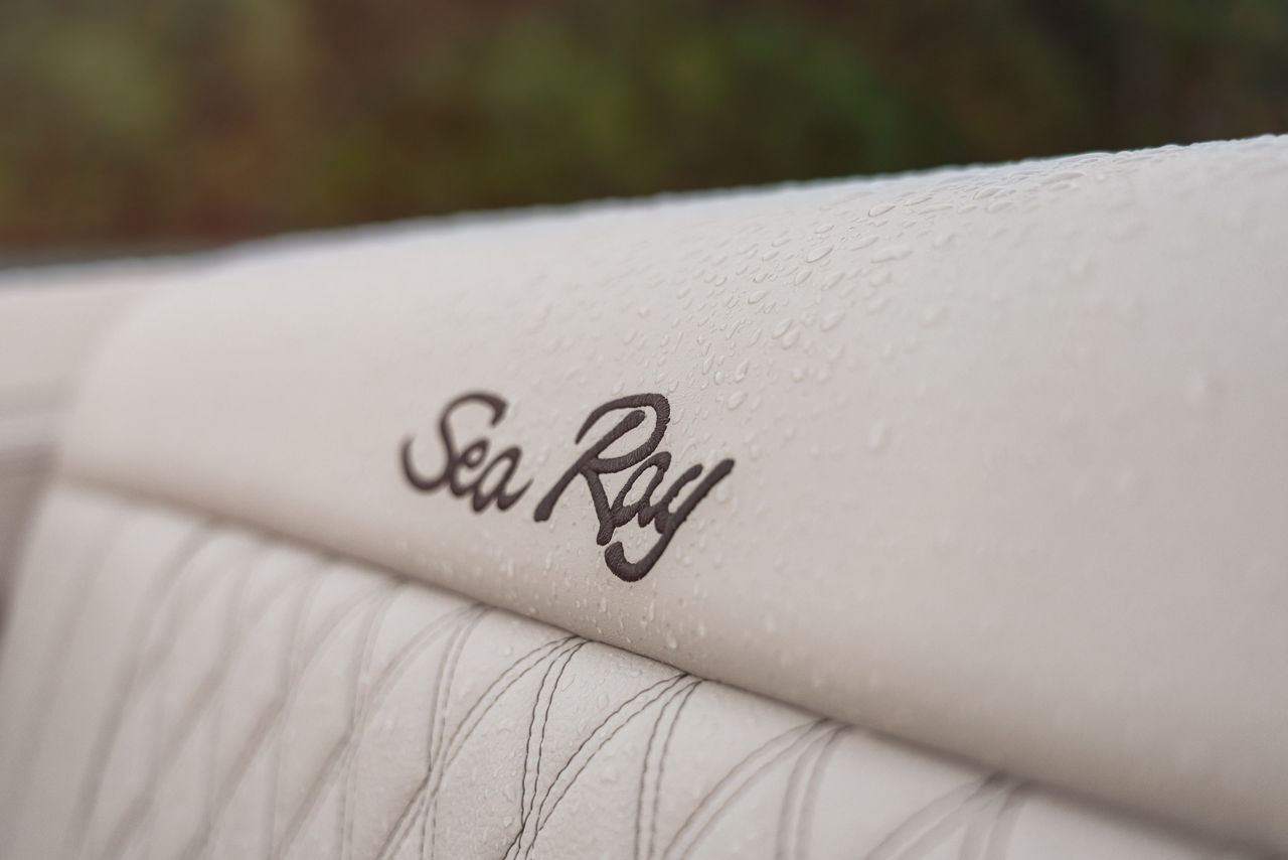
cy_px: 430
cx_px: 644
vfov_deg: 26.5
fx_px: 1825
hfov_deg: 38.9
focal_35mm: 51
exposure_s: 1/100
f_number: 4
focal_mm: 51
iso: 400
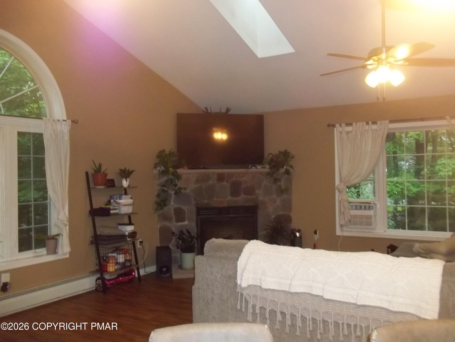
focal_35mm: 32
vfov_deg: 44.2
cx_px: 228
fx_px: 421
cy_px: 171
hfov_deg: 56.8
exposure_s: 1/30
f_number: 2.9
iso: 400
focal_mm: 5.7
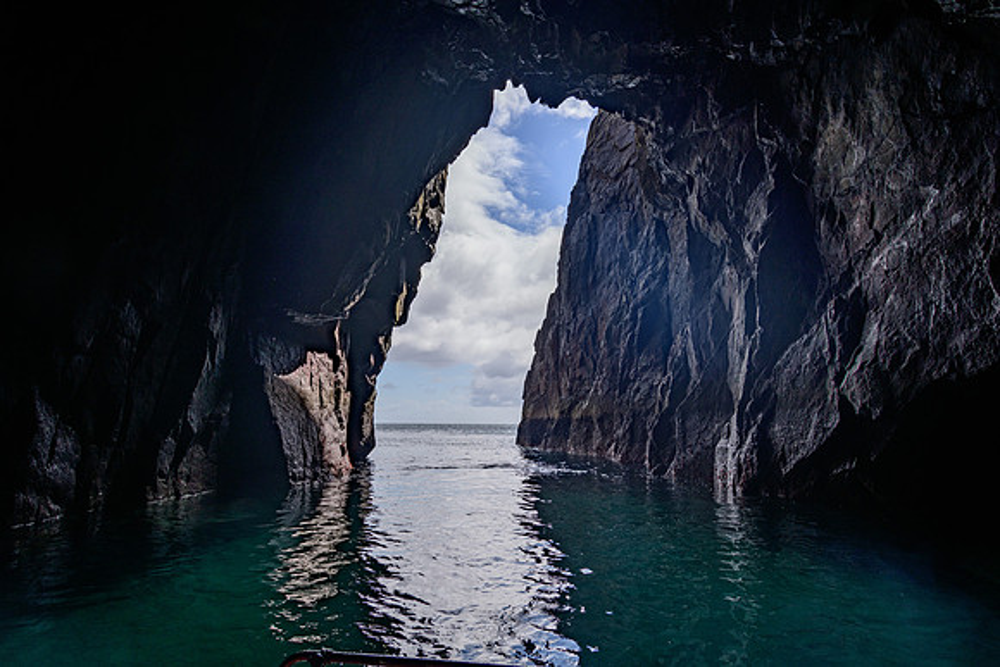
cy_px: 334
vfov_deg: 51.3
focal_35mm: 25
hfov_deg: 71.5
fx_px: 694
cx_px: 500
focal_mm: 24
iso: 64
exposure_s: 1/160
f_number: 8
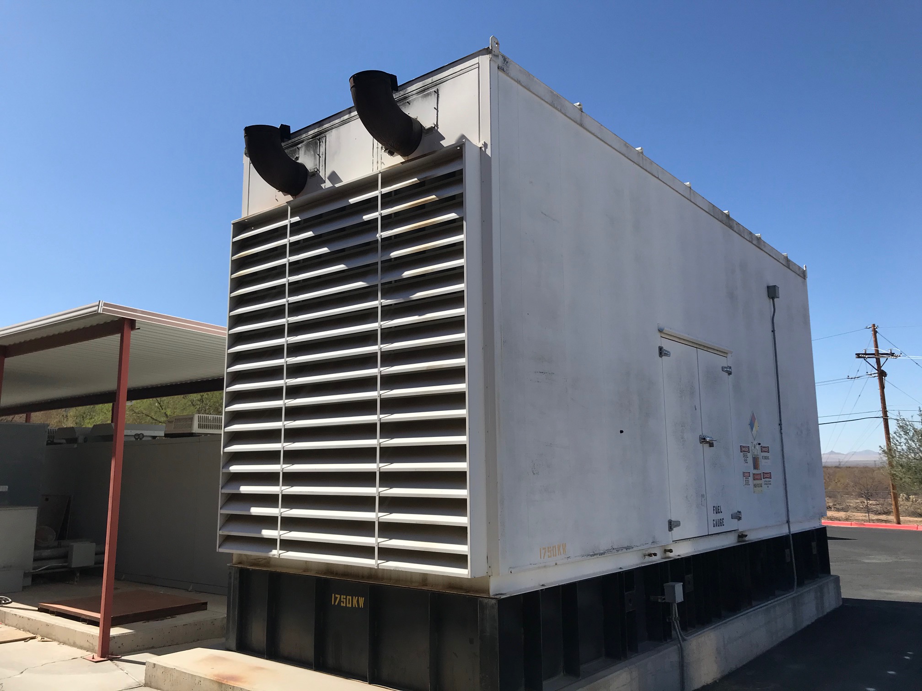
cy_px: 346
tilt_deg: +10.2
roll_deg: +1.4
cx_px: 461
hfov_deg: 63.4
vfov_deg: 49.7
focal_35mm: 28
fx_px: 746
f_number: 1.8
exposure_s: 1/2907
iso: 20
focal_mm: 3.99
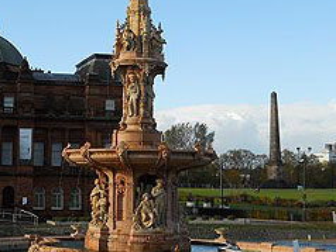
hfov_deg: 27.5
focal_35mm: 68
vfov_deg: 21.6
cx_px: 35
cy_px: 87
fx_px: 661
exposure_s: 1/640
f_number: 3
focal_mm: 6.4
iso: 80
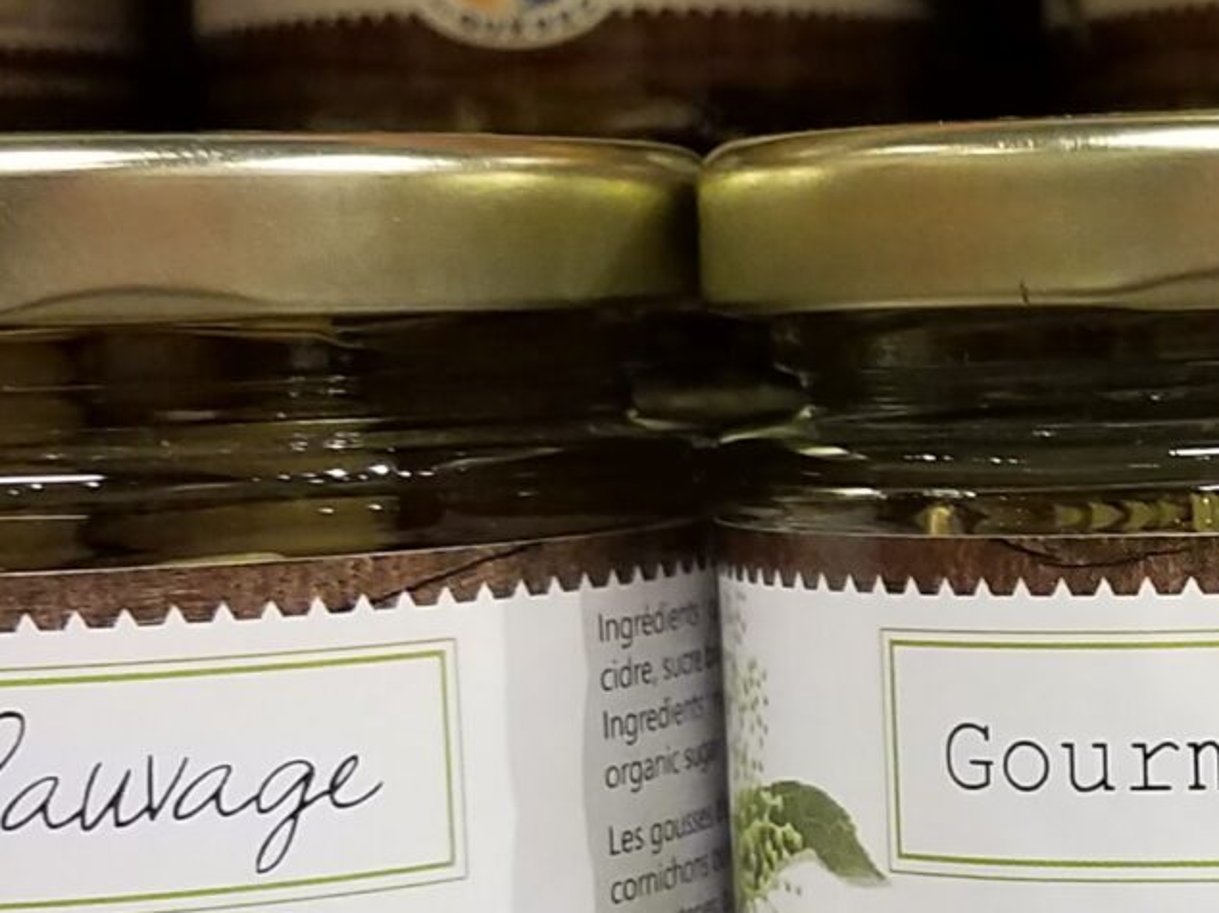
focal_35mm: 105
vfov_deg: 14.1
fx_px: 3696
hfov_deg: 17.6
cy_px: 454
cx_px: 1584
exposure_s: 1/60
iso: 100
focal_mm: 4.2
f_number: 1.7
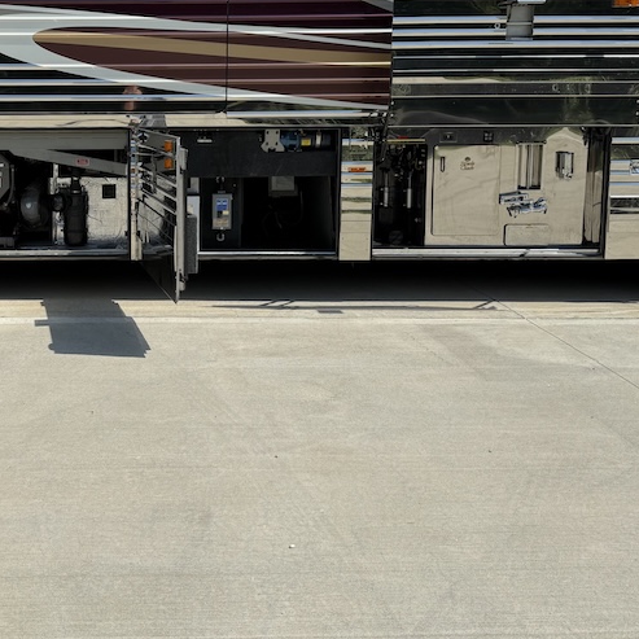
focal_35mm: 43
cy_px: 202
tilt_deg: -5.1
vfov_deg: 38.6
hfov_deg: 37.8
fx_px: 898
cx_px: 128
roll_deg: +0.7
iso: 80
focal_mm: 6.76
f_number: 1.78
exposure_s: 1/5714
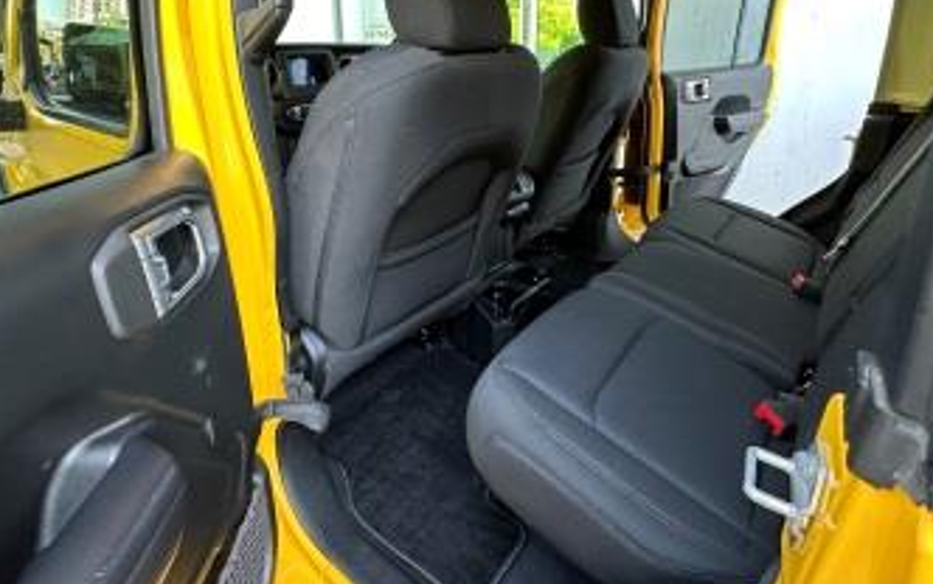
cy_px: 188
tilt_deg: -17.8
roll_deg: +0.4
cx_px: 466
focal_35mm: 20
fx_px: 509
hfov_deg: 85.0
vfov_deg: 58.2
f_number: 2.2
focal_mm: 2.22
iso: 320
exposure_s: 1/81
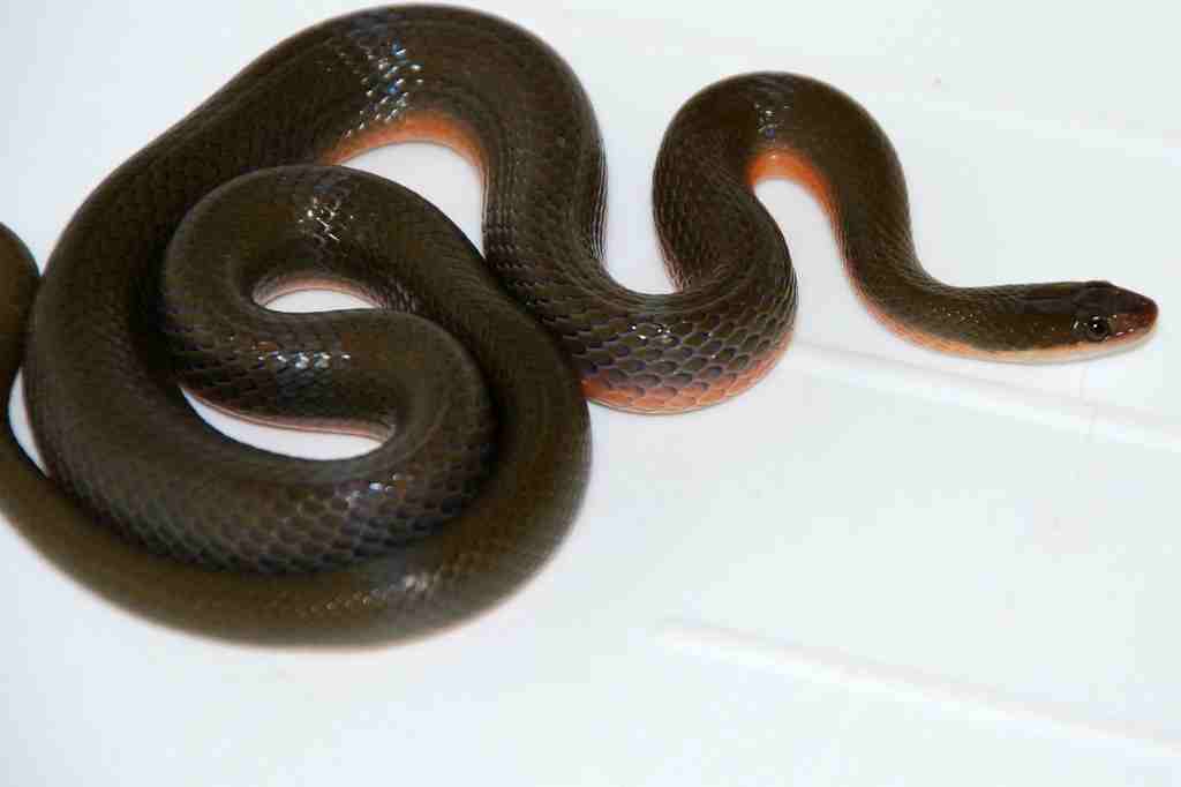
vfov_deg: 6.8
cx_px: 590
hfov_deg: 10.2
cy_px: 394
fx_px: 6641
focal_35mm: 202
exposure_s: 1/125
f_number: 7.1
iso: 800
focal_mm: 135
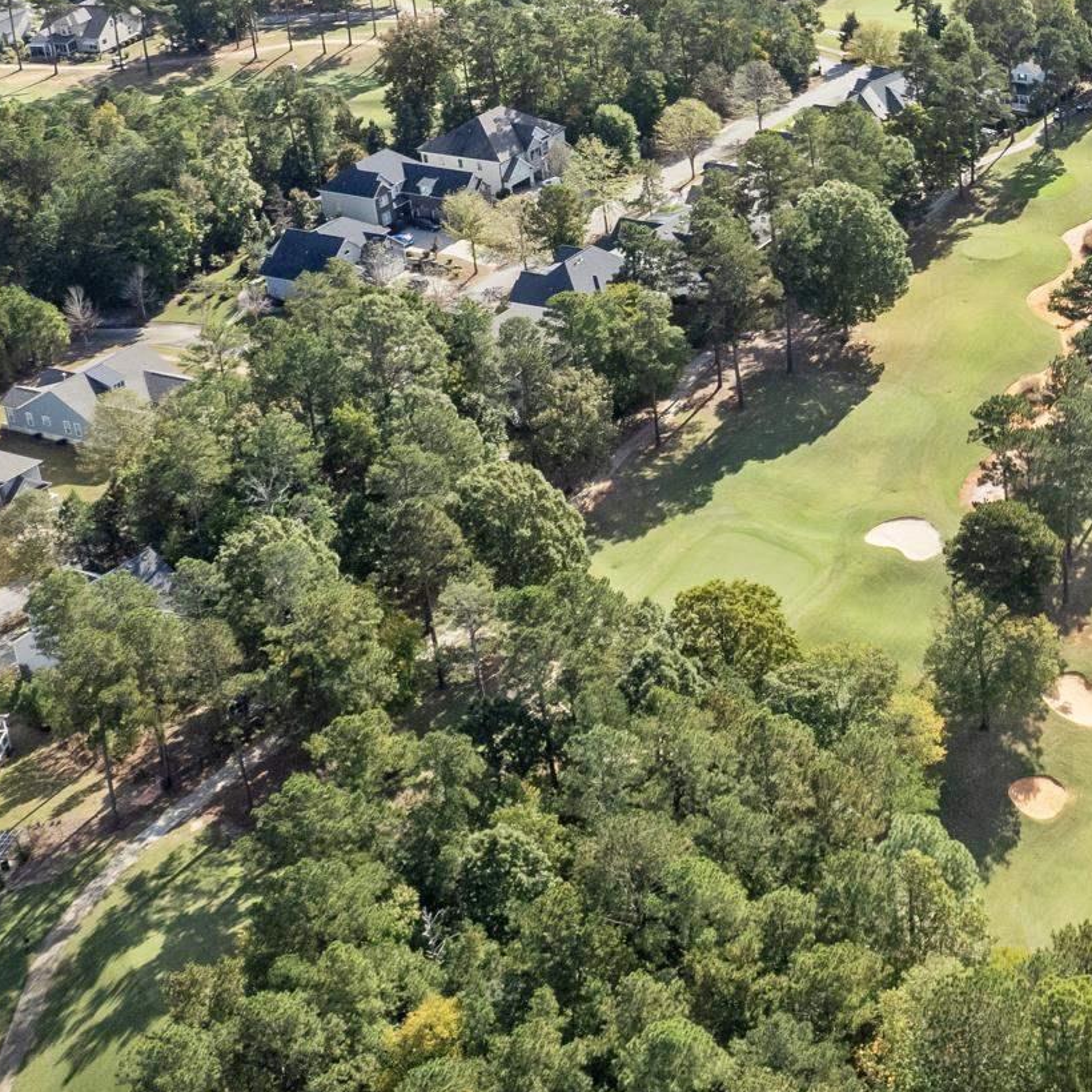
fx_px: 2034
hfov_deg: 27.3
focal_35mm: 57
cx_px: 1227
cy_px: 138
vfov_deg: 29.0
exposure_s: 1/1250
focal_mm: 8.38
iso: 100
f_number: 2.8
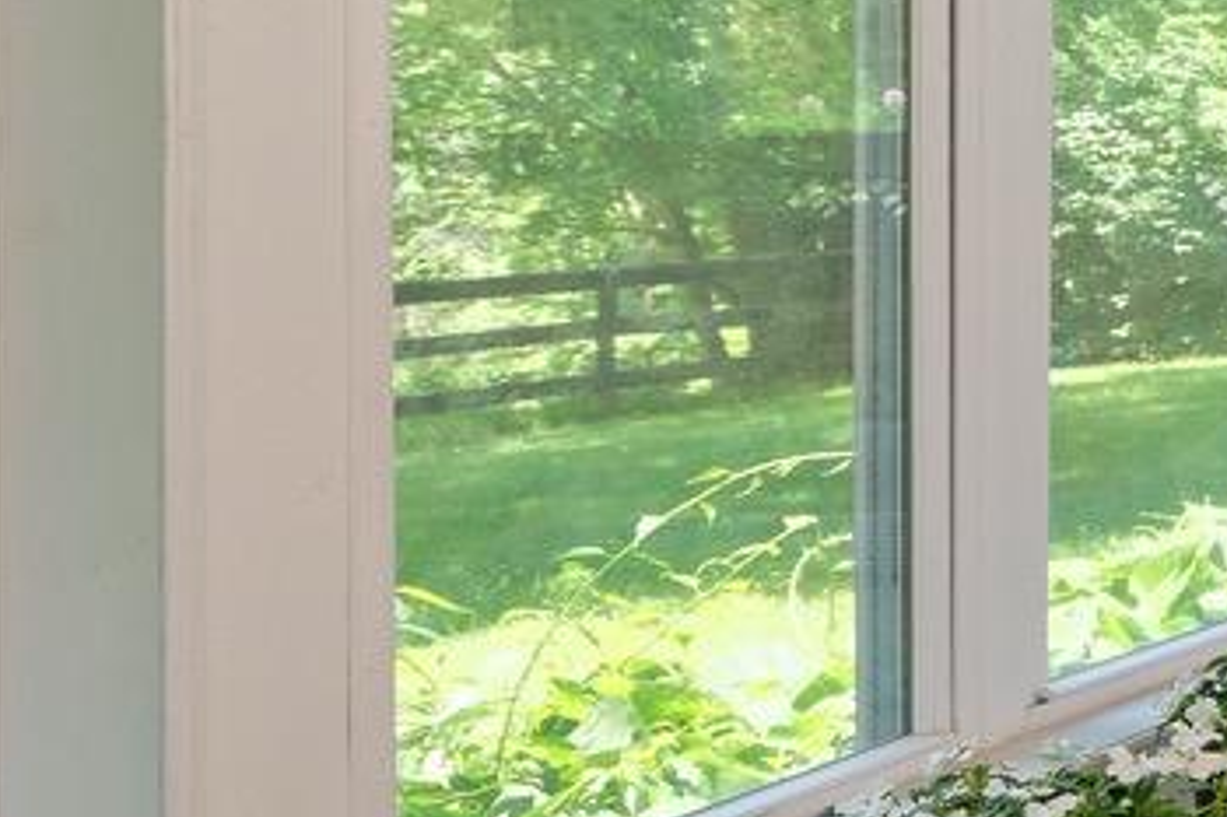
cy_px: -98
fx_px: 2793
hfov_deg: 14.3
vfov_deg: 16.1
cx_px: 3068
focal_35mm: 82
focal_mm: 14
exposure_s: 1/40
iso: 320
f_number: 8
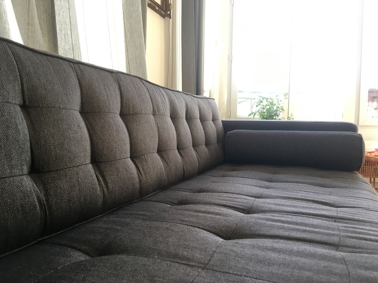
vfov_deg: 48.2
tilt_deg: -4.0
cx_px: 189
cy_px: 142
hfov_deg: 61.7
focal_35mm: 29
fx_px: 317
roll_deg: -0.4
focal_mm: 4.15
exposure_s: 1/33
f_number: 2.2
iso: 32
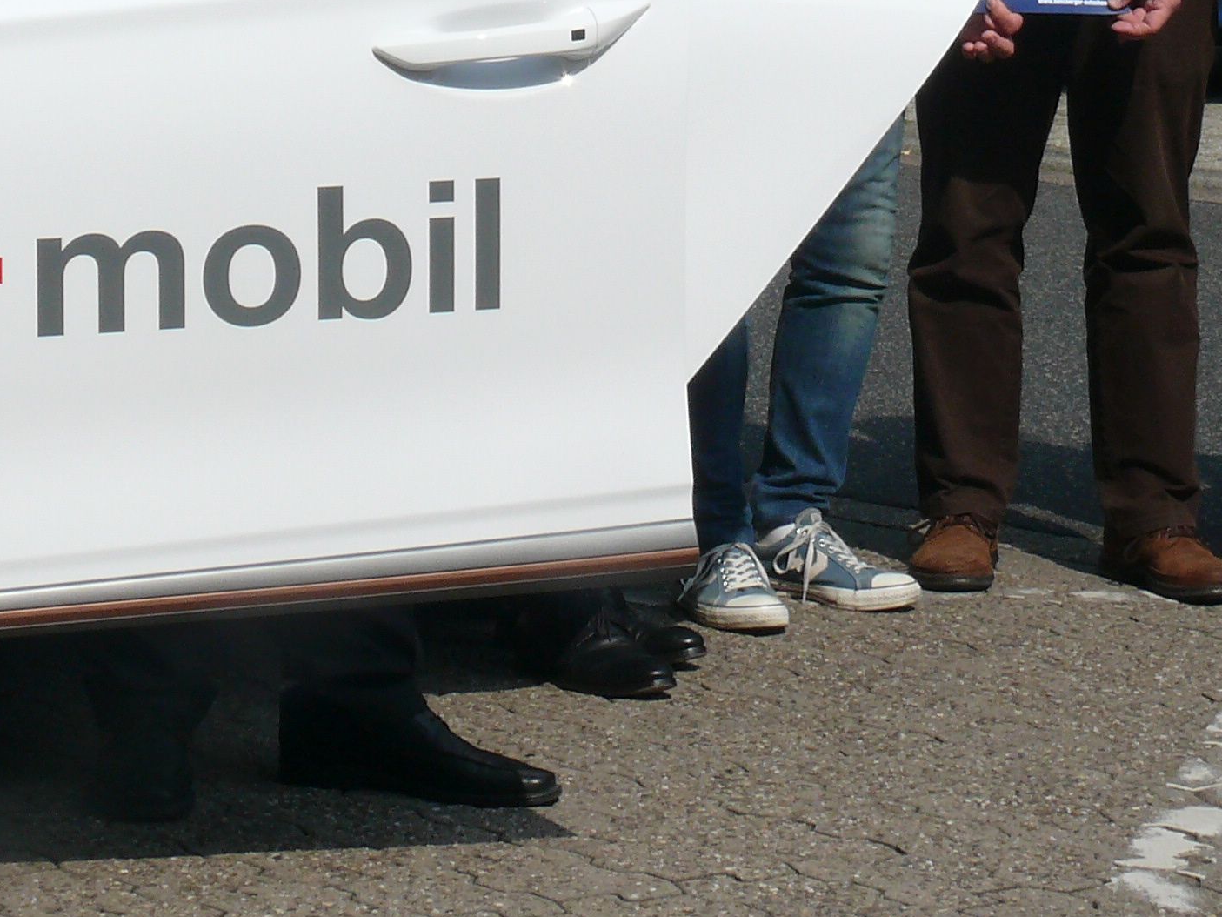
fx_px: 4766
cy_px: -235
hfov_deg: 14.6
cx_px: 638
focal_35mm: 135
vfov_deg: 10.8
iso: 100
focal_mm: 11
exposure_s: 1/400
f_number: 8
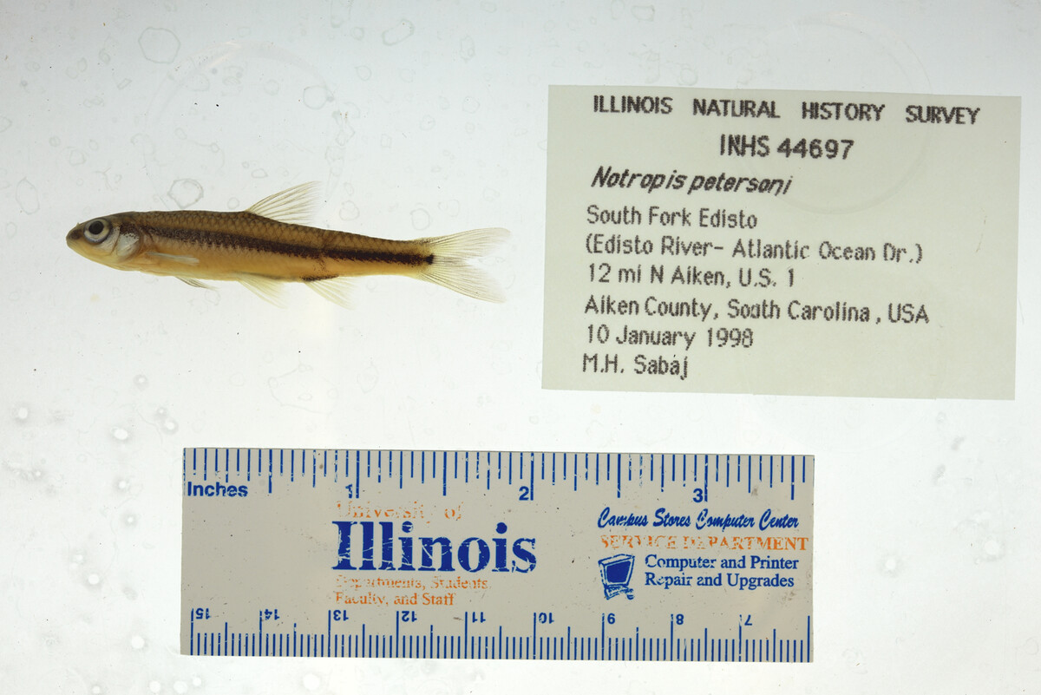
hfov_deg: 33.4
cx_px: 520
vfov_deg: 22.6
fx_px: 1736
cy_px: 348
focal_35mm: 60
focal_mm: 60
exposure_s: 1/200
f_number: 10
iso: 100
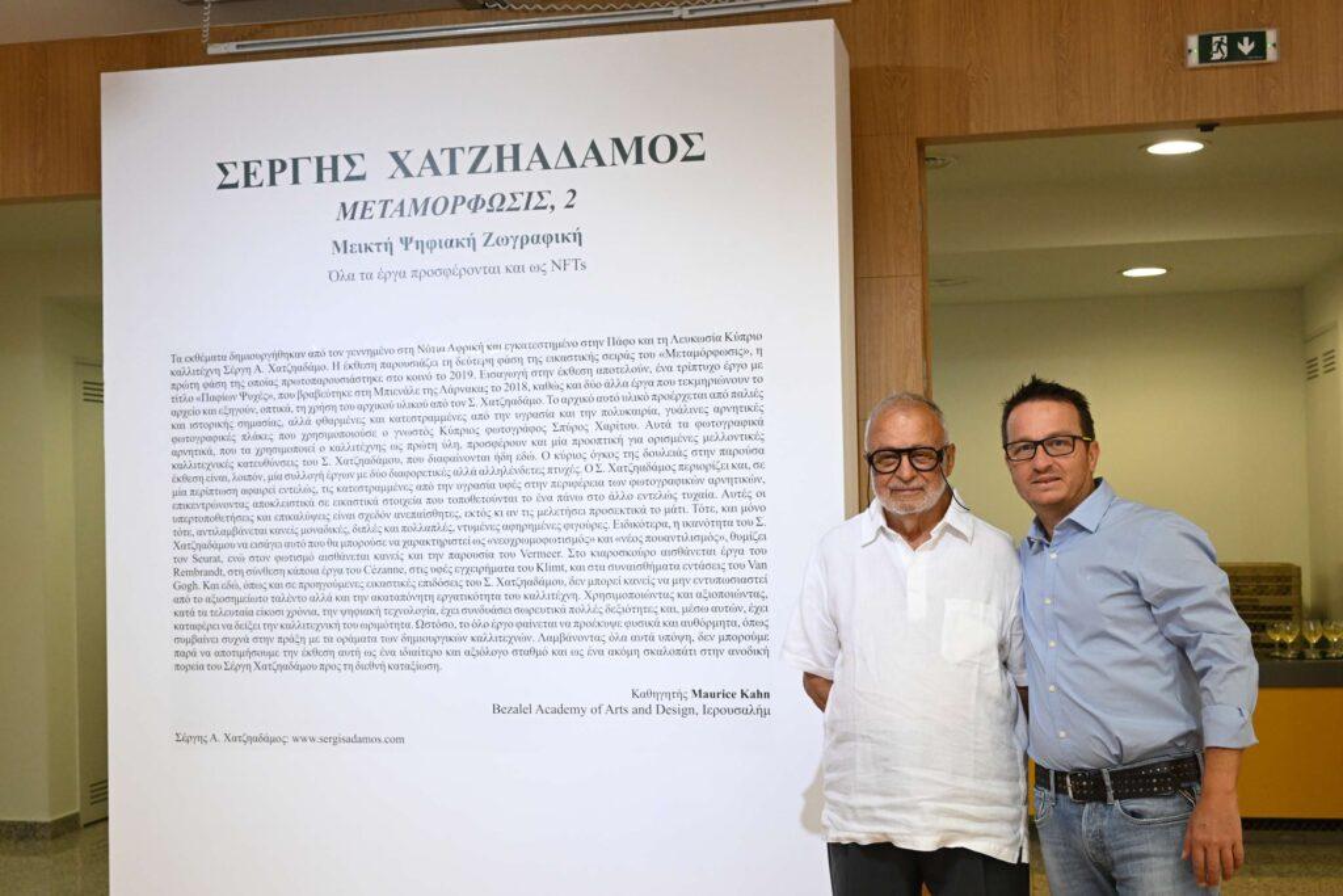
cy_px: 448
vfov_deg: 29.9
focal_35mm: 45
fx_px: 1679
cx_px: 672
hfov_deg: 43.6
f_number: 5.6
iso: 4000
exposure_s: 1/320
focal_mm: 45
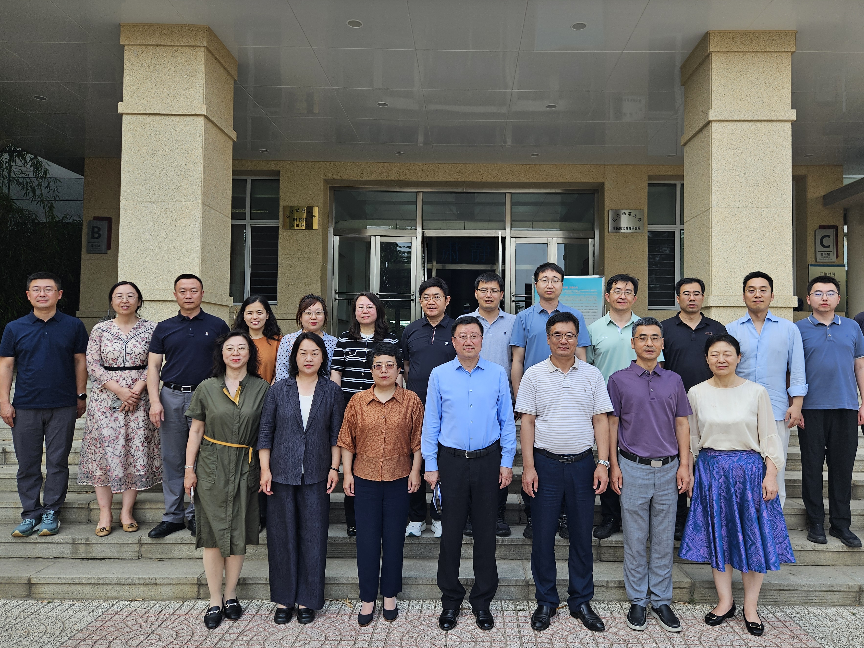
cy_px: 320
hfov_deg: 67.2
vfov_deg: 53.1
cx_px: 469
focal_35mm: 26
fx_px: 649
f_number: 1.8
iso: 25
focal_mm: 5.4
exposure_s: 1/367
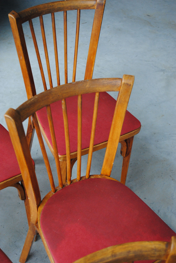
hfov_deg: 27.5
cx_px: 87
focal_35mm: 49
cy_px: 131
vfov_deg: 40.3
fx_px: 359
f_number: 4.8
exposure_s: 1/30
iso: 640
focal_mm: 32
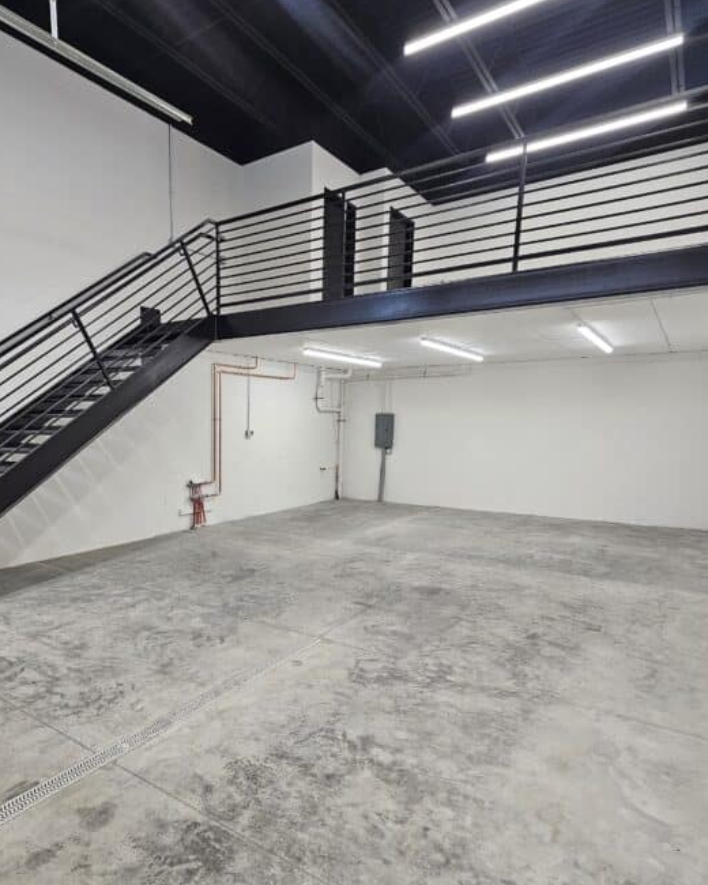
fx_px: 524
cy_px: 516
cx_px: 255
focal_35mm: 20
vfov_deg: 79.7
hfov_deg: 66.8
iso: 80
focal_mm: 2.2
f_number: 2.2
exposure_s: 1/77
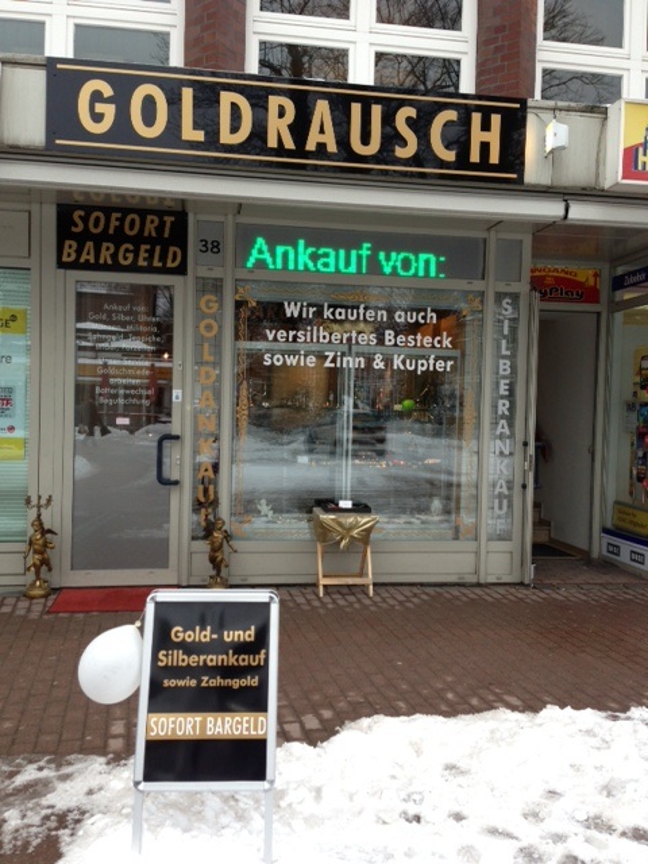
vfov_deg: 55.4
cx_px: 324
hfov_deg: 42.9
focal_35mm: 33
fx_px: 824
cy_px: 432
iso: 64
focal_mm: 4.13
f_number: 2.4
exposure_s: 1/173
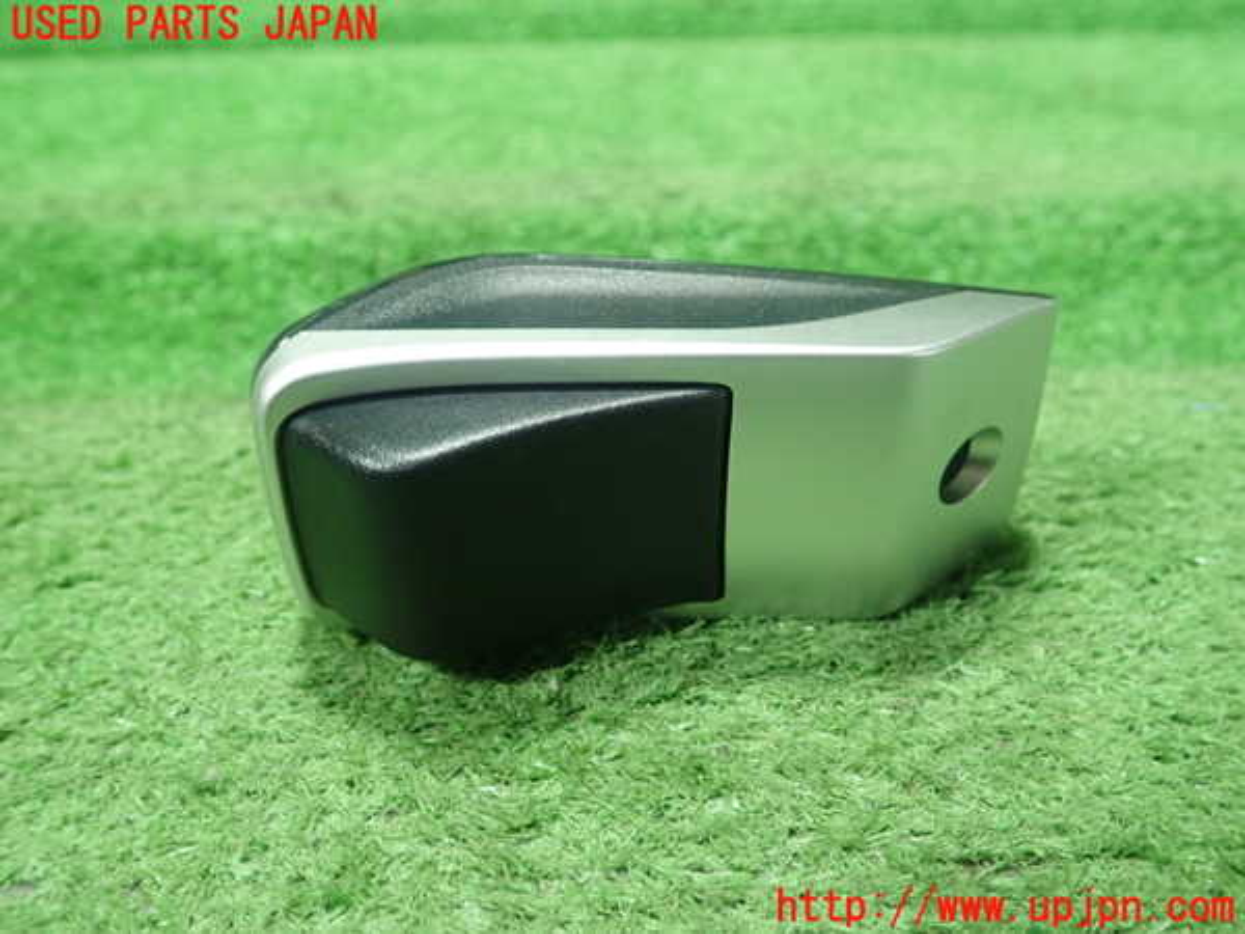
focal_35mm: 30
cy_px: 467
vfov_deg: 46.8
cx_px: 622
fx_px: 1079
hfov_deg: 60.0
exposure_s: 1/125
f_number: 2.3
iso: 800
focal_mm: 5.5
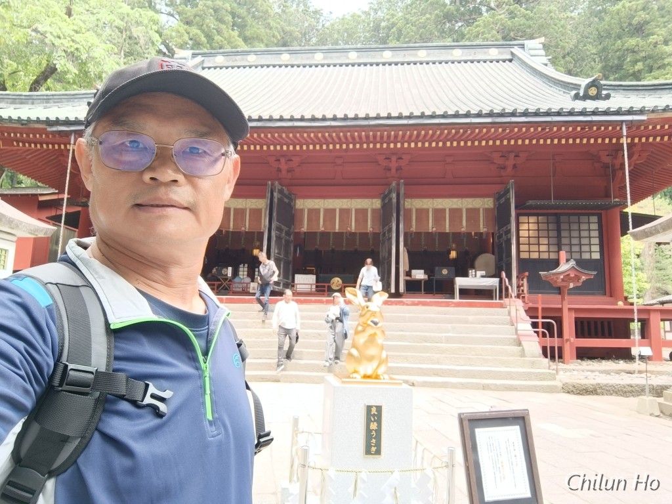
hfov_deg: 71.6
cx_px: 336
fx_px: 466
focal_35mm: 24
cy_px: 252
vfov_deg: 56.8
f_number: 2.45
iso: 58
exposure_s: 1/134
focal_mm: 3.24
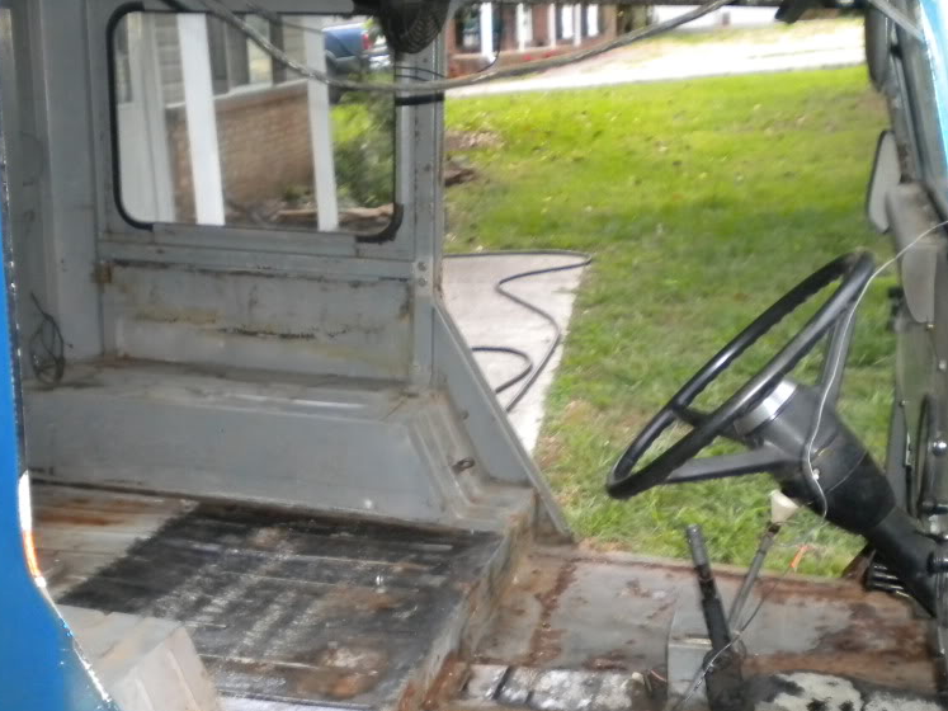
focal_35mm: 48
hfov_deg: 39.7
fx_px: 1314
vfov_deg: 30.2
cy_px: 395
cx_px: 449
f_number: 3.1
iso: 400
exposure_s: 1/30
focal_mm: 6.3
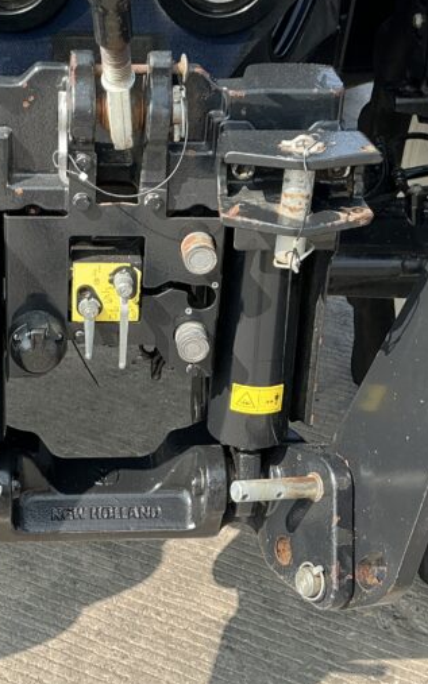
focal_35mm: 60
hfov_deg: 21.5
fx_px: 1119
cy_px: 314
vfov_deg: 34.0
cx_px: 131
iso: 25
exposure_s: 1/283
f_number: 1.8
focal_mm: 3
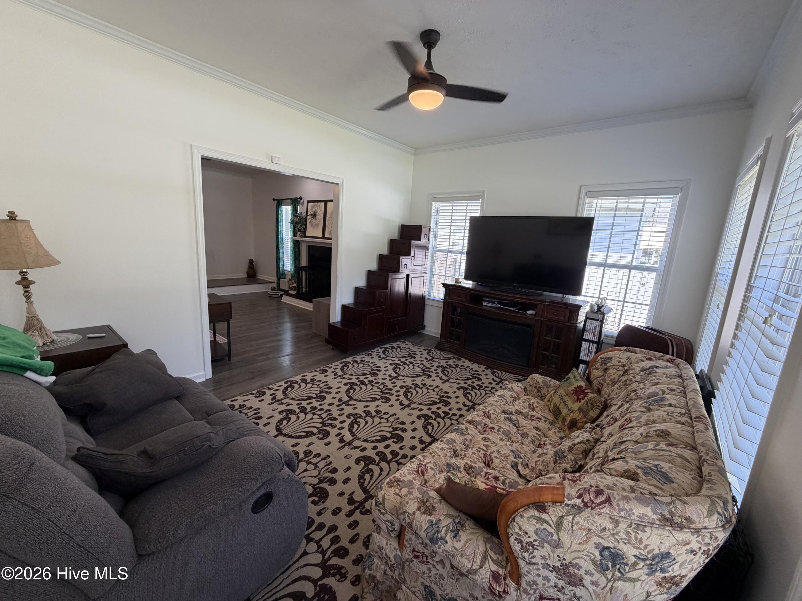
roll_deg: -3.7
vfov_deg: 85.7
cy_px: 300
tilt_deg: -10.9
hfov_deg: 102.1
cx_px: 401
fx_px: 324
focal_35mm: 14
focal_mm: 2.22
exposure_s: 1/120
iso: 160
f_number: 2.2
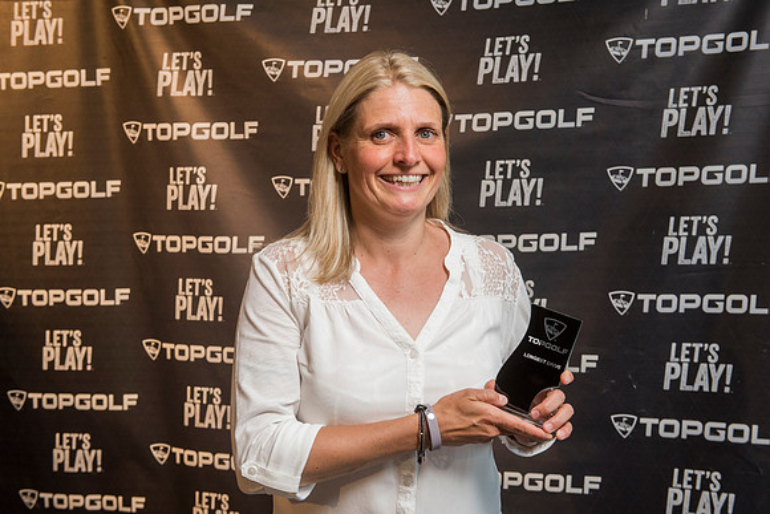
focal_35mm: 52
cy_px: 257
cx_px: 385
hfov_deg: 38.2
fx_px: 1112
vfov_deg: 26.0
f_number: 8
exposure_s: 1/100
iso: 1000
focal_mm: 52
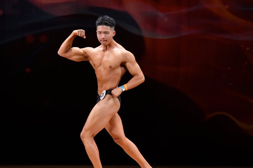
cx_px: 114
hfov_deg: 7.3
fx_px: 1995
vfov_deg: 4.8
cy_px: 85
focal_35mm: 284
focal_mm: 150
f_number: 5.6
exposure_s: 1/400
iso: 3200
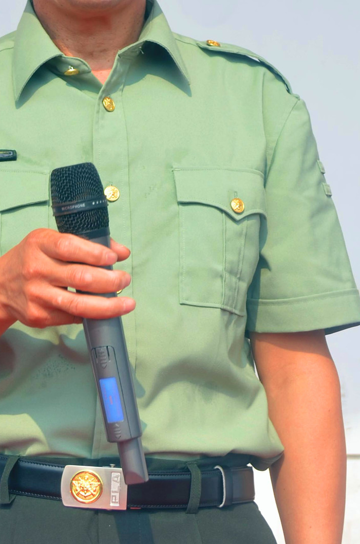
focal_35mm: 137
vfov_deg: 15.0
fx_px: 2064
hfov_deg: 9.9
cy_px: 196
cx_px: 61
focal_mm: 32
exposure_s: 1/320
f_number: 4.8
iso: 100
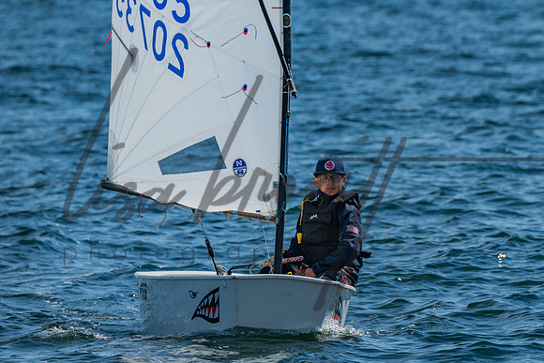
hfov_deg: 3.6
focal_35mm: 570
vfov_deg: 2.4
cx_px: 338
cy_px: 211
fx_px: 8611
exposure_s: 1/640
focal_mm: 400
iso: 100
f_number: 8
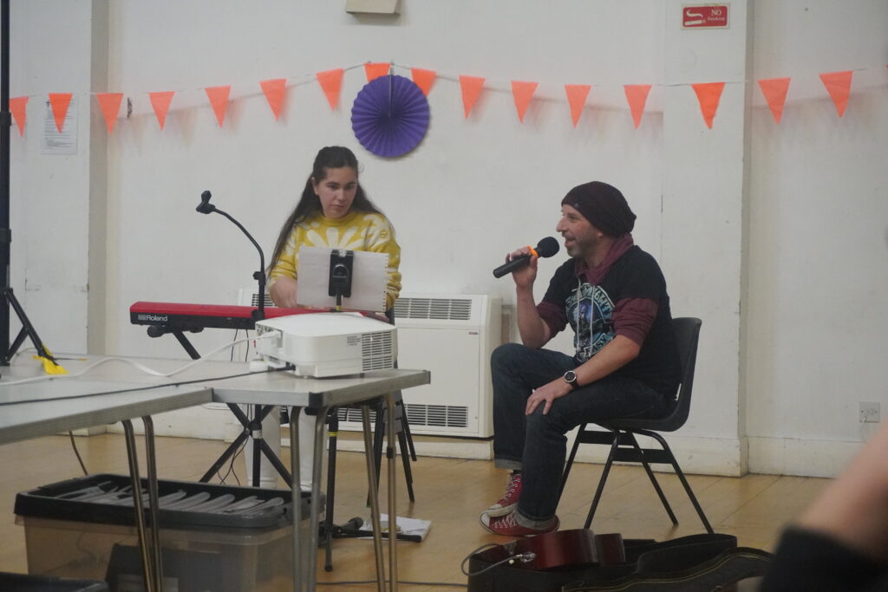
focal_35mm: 75
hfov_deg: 27.0
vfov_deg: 18.2
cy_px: 296
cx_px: 444
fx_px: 1850
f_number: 5.6
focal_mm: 50
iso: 6400
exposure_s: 1/100
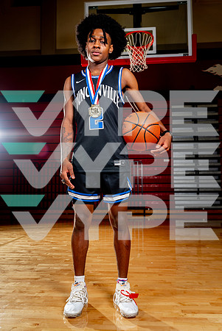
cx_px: 111
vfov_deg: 58.7
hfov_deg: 41.2
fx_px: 295
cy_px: 166
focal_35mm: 32
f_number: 5.6
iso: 100
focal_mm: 32
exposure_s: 1/125
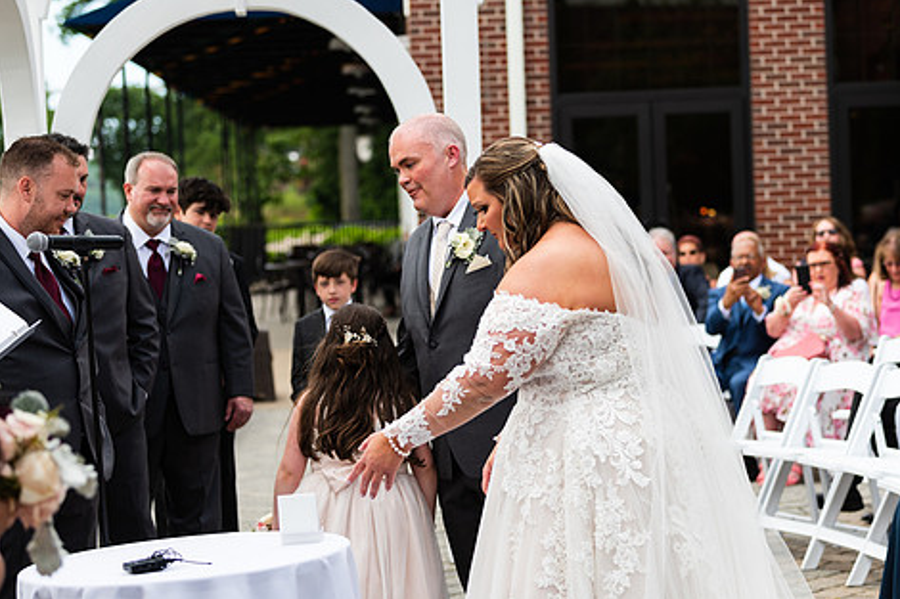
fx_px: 2274
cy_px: 336
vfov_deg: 15.0
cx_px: 447
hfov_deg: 22.4
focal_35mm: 91
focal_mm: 70
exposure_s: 1/640
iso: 64
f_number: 2.8
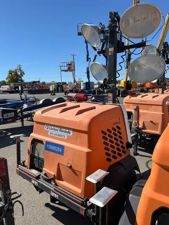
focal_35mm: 26
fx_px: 169
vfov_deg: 67.3
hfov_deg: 53.1
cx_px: 84
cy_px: 112
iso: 50
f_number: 1.6
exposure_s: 1/3413
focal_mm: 5.1
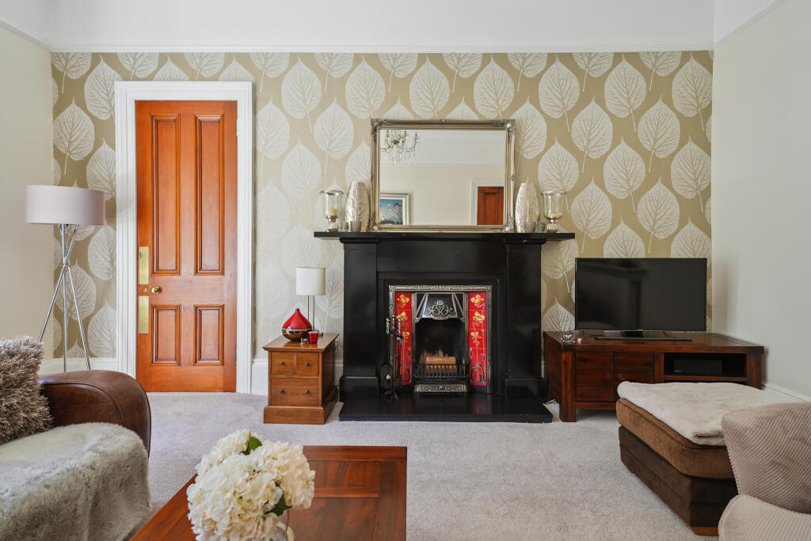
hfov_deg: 86.9
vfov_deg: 64.6
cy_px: 270
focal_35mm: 19
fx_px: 428
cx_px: 406
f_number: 4
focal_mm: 19
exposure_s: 1/30
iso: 250
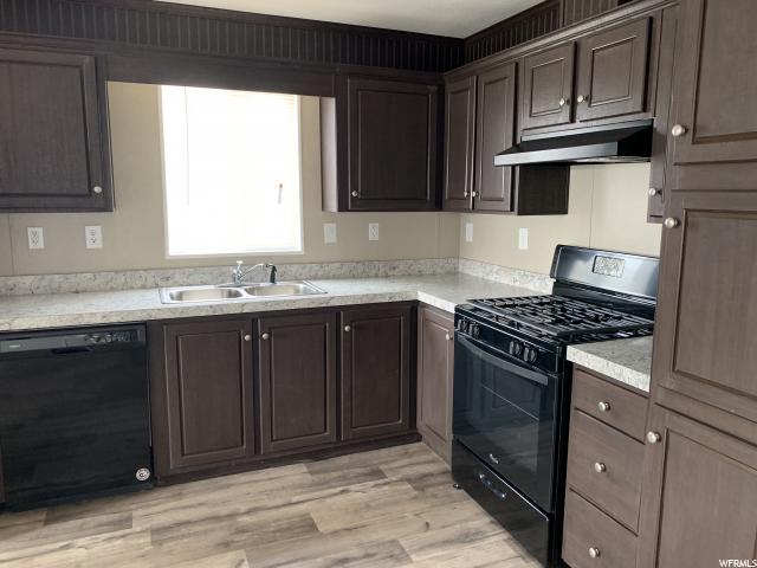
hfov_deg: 67.3
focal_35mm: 26
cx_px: 378
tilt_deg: -6.3
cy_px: 284
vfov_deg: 53.1
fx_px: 569
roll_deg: -0.7
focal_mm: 4.25
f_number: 1.8
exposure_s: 1/60
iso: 320
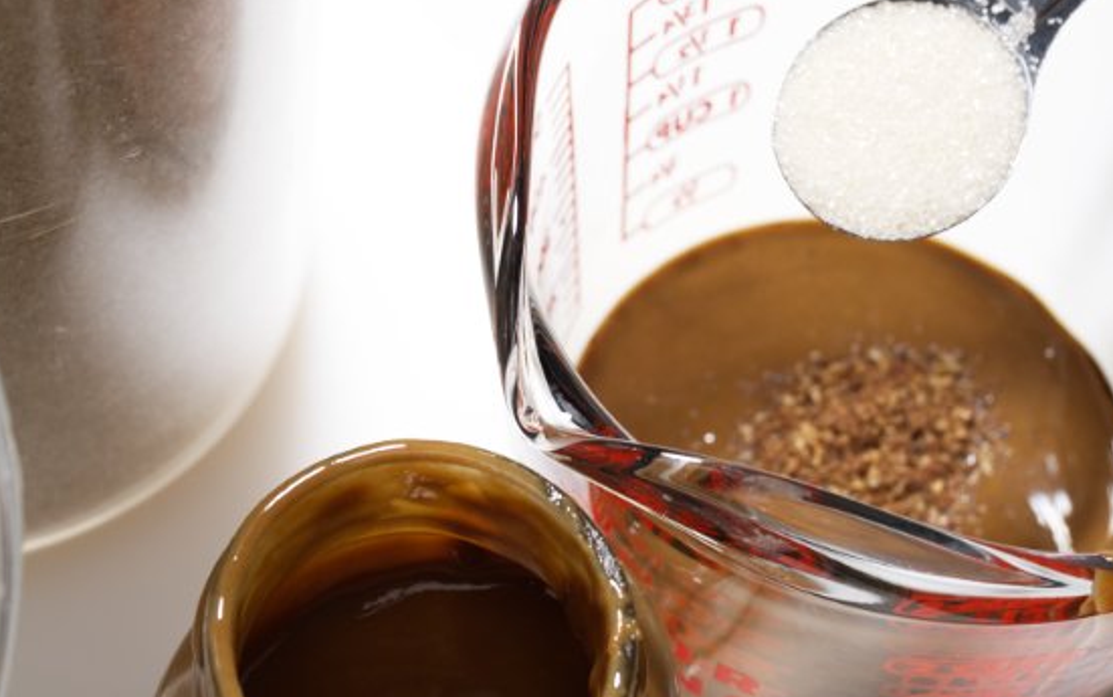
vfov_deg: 12.8
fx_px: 3096
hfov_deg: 20.4
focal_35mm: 102
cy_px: 308
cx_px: 539
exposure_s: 1/100
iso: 100
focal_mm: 46
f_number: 8
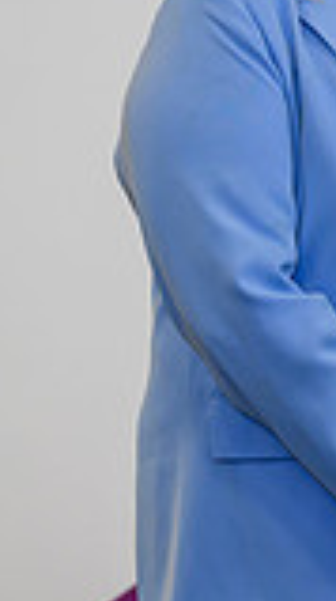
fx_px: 5882
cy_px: 82
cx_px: 853
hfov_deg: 3.2
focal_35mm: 370
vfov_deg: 5.8
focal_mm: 93
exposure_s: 1/125
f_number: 4
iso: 800
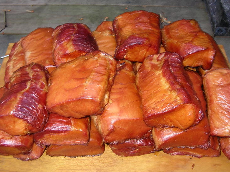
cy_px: 72
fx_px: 292
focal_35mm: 44
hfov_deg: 42.9
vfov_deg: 32.8
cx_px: 127
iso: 50
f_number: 2.7
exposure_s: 1/60.1
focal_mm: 6
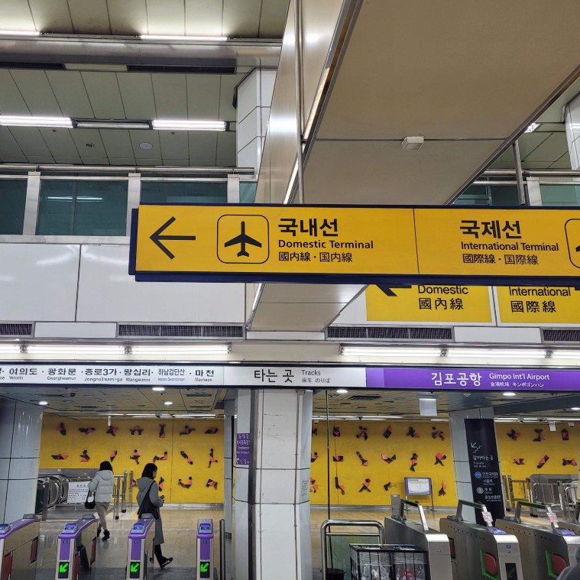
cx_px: 210
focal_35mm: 31
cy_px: 293
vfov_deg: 52.5
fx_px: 588
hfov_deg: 51.9
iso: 160
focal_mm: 5.4
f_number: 1.8
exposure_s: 1/120
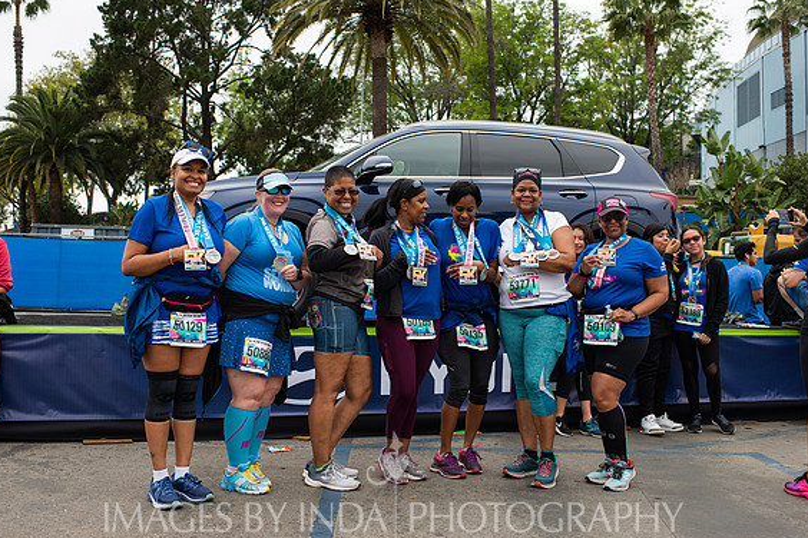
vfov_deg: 36.9
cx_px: 397
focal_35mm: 36
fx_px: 808
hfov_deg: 53.1
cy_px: 270
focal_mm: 35
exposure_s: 1/160
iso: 200
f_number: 5.6
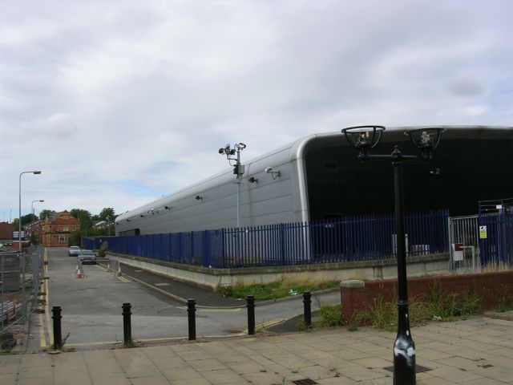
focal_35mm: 38
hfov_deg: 49.0
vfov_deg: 37.7
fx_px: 563
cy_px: 192
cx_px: 256
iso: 50
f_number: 5.6
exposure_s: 1/332
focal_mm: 5.8
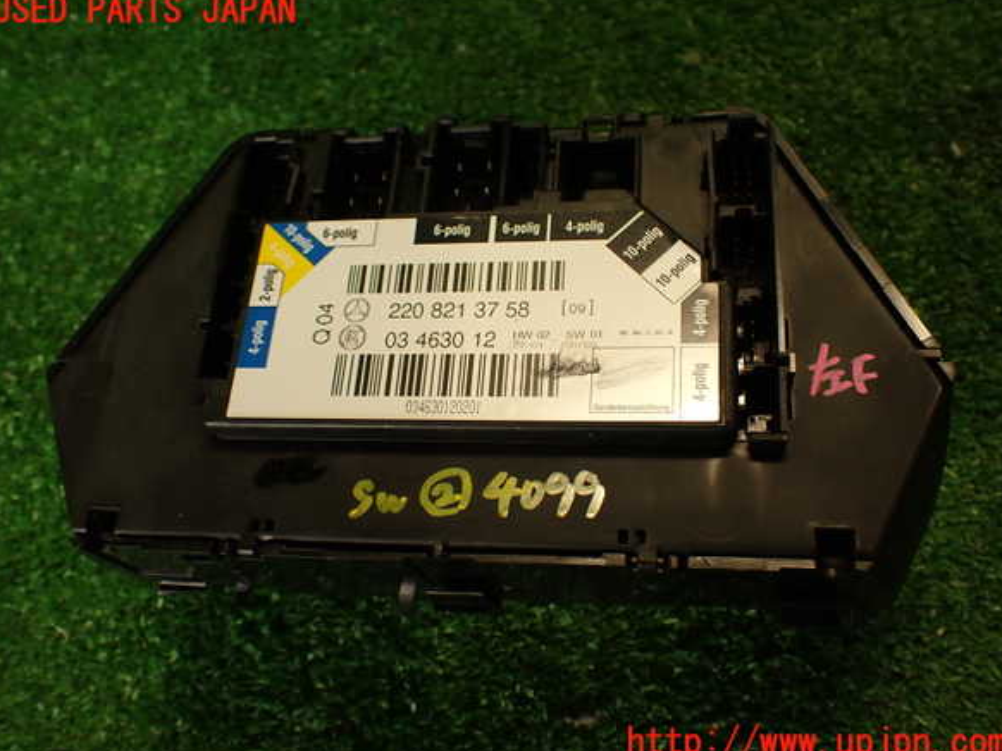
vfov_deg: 42.9
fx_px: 955
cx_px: 499
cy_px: 377
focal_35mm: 33
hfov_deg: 55.4
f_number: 2.4
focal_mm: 5.79
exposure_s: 1/60
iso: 200
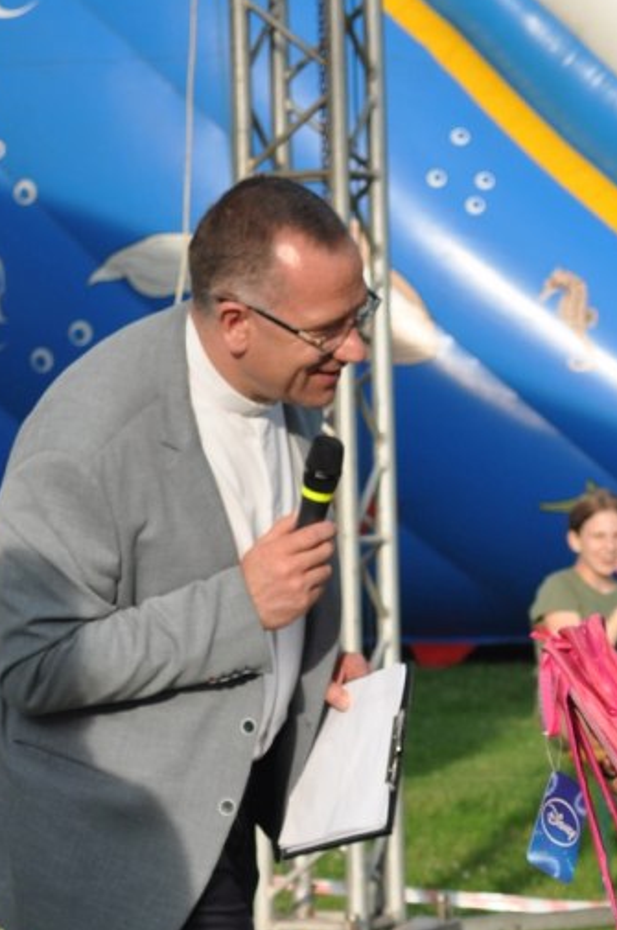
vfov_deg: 10.4
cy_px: 1052
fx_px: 5061
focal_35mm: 196
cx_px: 478
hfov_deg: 7.0
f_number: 6.3
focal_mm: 55
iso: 200
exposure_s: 1/160
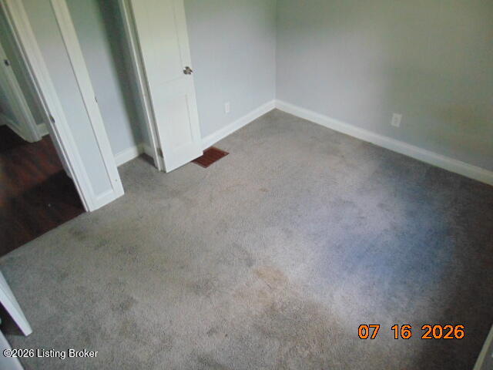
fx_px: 356
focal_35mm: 25
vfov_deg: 54.9
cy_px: 185
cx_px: 246
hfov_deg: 69.4
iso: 400
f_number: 3
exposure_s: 1/60
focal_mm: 4.5
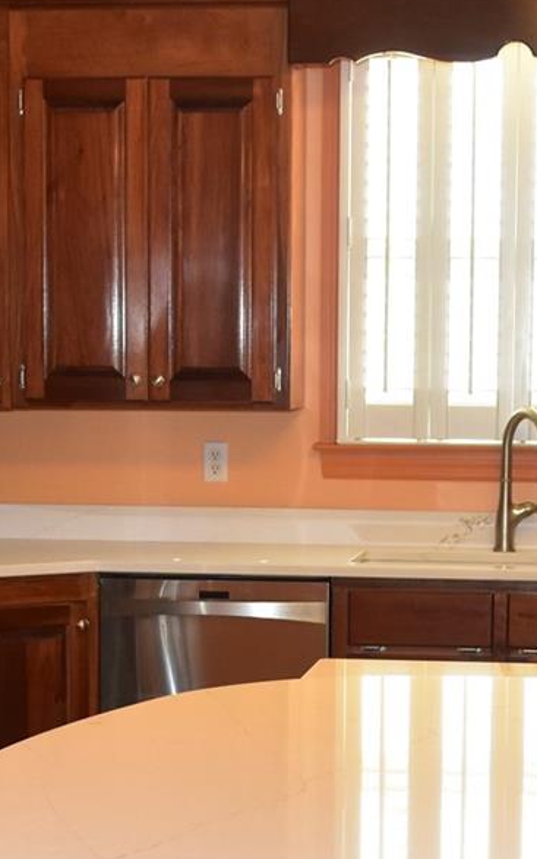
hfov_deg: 13.6
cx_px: 323
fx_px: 2247
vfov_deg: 21.4
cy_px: 672
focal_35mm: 96
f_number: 4
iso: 800
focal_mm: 18
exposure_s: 1/60
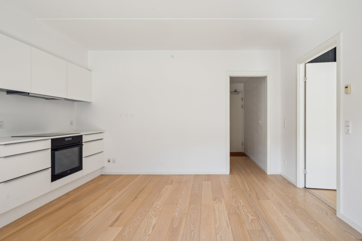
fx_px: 161
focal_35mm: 16
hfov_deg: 96.7
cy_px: 120
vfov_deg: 73.7
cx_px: 181
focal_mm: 16
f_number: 9
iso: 640
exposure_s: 1/160
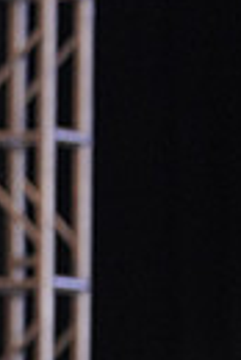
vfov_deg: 3.7
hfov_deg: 2.5
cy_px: 678
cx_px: 528
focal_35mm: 550
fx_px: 5508
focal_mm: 82
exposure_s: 1/500
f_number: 2
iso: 1000
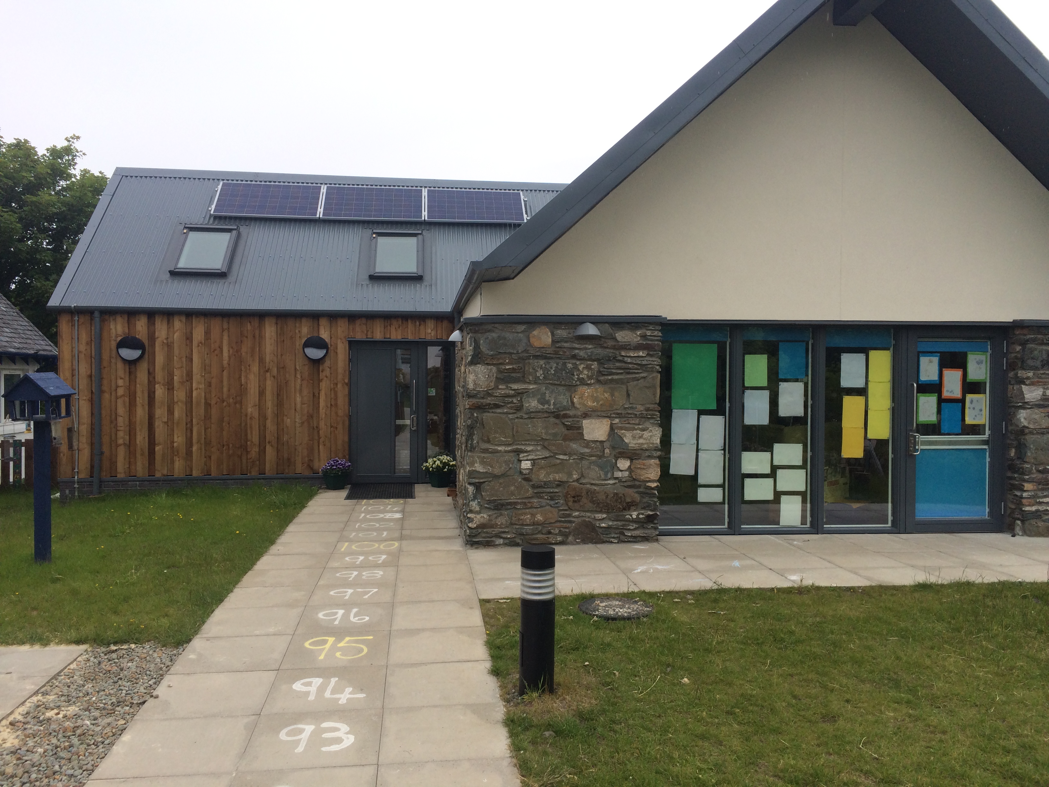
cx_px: 524
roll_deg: +1.0
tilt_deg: -0.9
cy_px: 394
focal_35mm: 29
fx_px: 879
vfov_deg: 48.2
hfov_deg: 61.7
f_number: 2.2
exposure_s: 1/873
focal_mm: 4.15
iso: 32
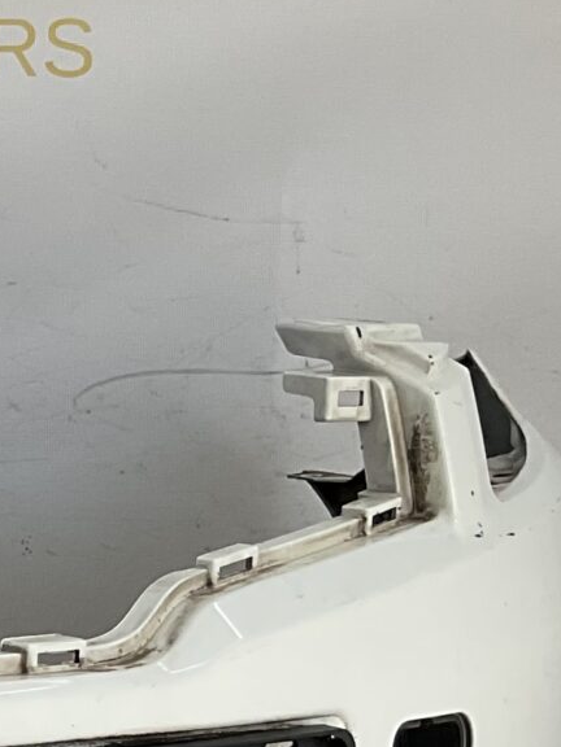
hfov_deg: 10.0
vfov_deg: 15.1
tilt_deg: -8.2
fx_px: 2787
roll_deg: -1.6
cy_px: 711
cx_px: -799
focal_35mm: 129
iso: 16
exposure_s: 1/586
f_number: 1.8
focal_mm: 3
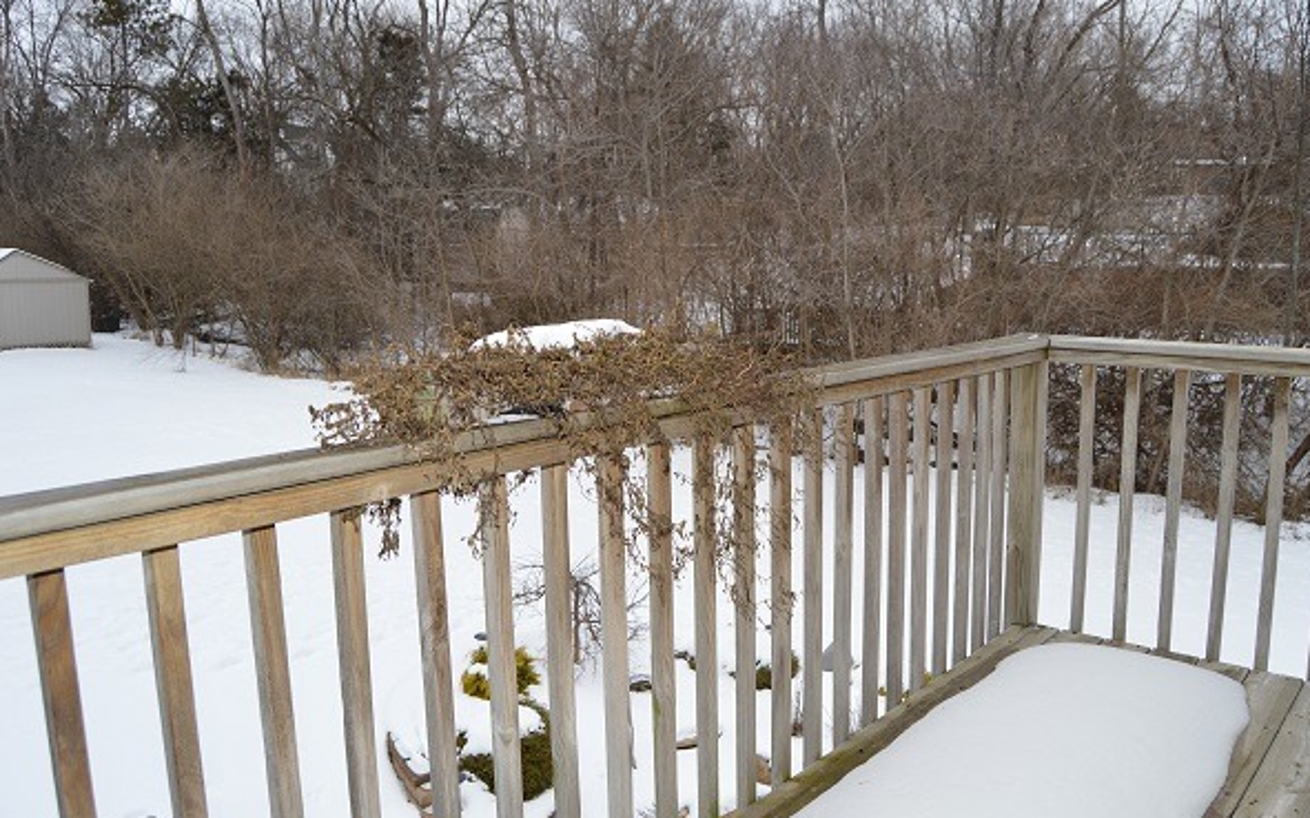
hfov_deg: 66.5
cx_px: 661
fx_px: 999
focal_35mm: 28
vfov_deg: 44.5
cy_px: 421
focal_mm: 18
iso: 100
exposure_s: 1/200
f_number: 6.3
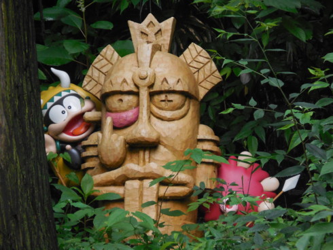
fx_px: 2887
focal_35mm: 300
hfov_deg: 6.6
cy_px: 125
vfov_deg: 5.0
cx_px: 166
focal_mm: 54
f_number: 6.3
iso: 800
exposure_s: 1/200
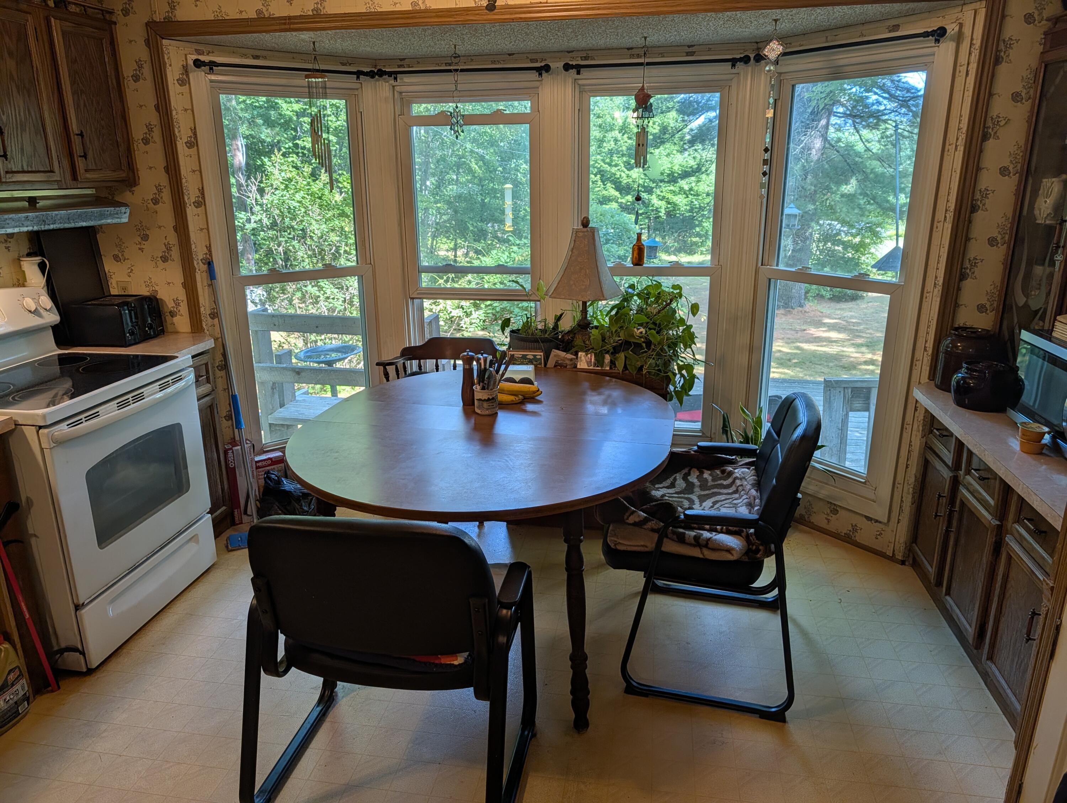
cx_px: 534
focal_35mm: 24
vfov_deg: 56.9
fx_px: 741
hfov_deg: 71.5
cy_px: 402
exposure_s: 1/120
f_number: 1.68
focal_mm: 6.9
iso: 65
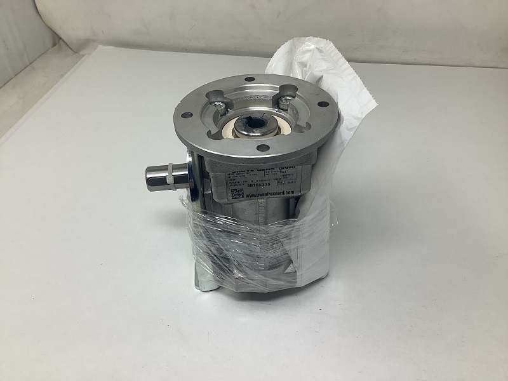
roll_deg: +1.9
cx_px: 254
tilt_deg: -38.5
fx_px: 455
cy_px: 190
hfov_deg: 58.4
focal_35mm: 31
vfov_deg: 45.4
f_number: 2.4
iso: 32
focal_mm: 3.3
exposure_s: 1/120
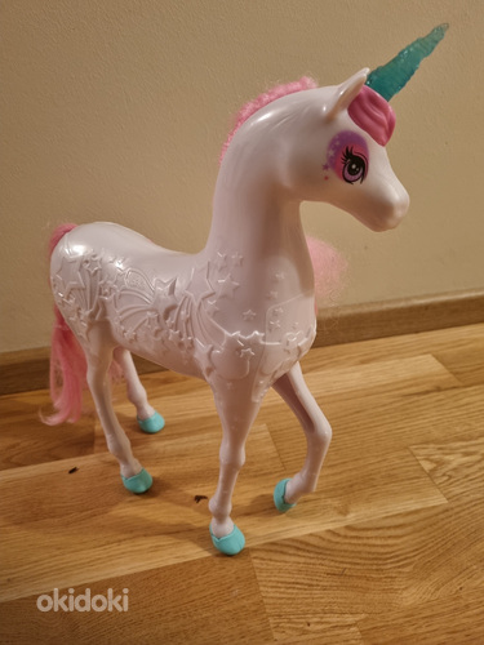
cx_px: 242
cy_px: 322
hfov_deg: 53.1
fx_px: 485
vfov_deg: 67.3
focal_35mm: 26
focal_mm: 5.4
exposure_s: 1/33
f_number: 1.8
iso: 640
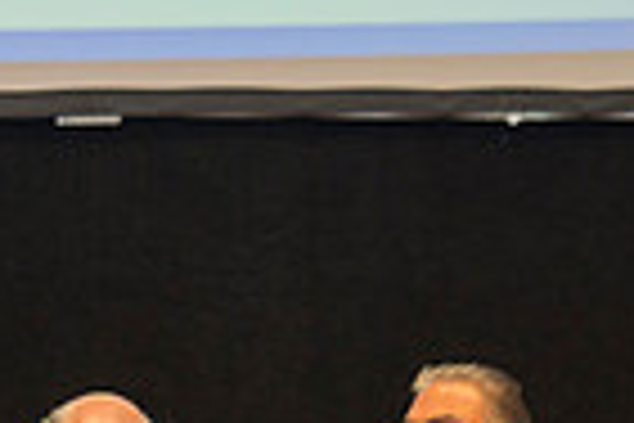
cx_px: -157
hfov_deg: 3.7
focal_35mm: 557
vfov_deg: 2.5
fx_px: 9809
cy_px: 630
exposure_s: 1/250
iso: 1250
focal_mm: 135
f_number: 2.8
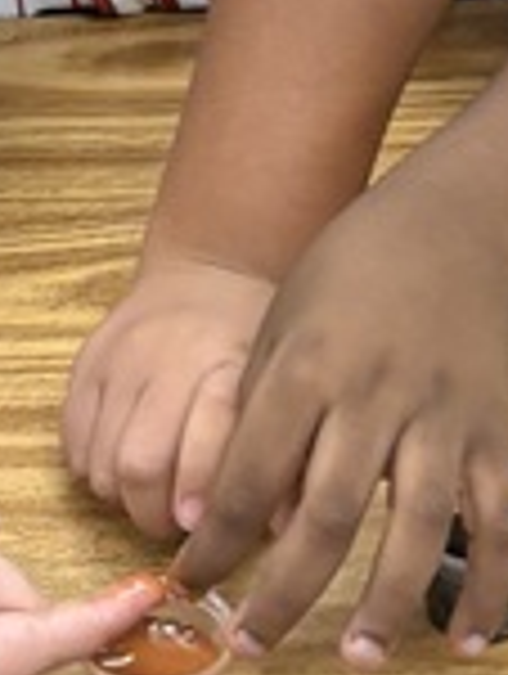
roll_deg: +0.4
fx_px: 3454
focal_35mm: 177
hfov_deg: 8.4
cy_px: -63
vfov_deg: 11.0
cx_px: 144
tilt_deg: -29.0
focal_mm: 5.96
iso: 200
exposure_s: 1/60
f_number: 1.6
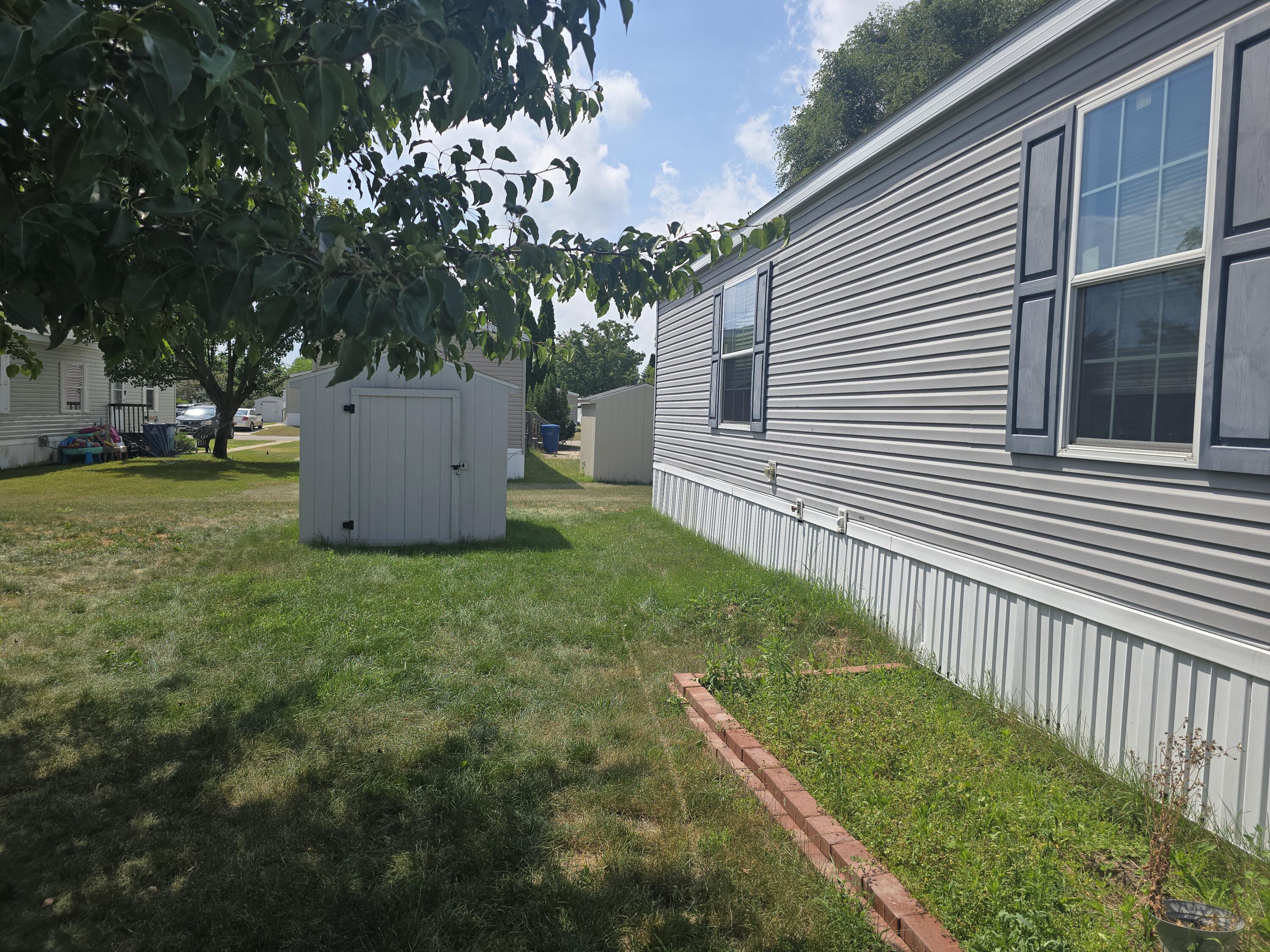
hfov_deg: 73.9
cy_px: 476
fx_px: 844
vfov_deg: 58.9
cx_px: 635
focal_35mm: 23
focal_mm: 6.3
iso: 12
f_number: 1.7
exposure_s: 1/850
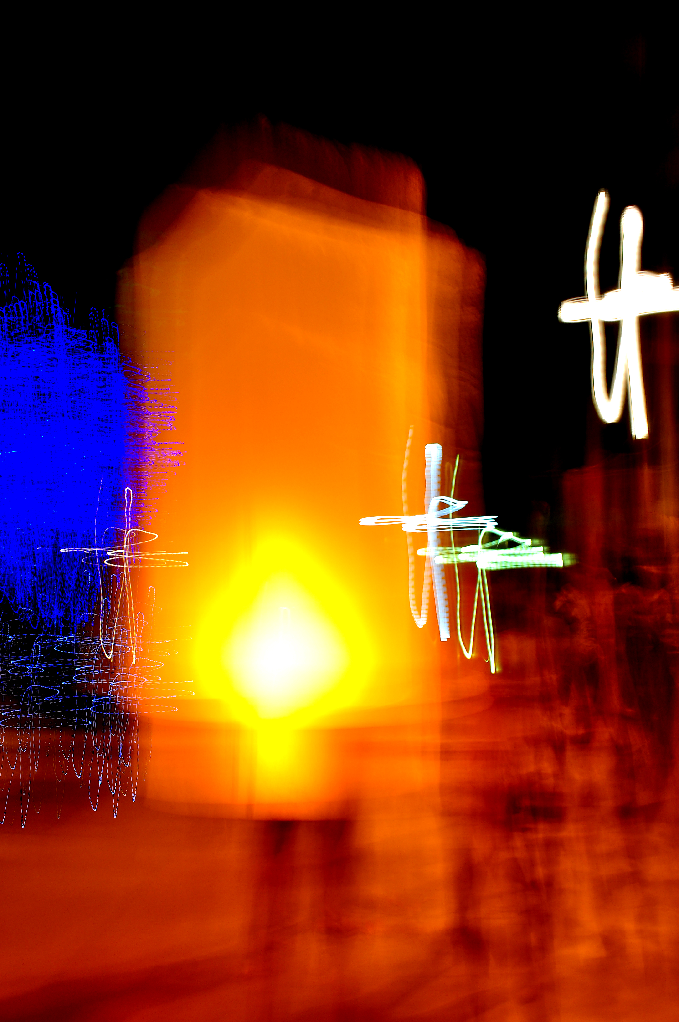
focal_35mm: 27
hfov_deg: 47.8
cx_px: 340
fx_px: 766
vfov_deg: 67.4
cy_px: 511
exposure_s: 2.6
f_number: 8
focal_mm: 18
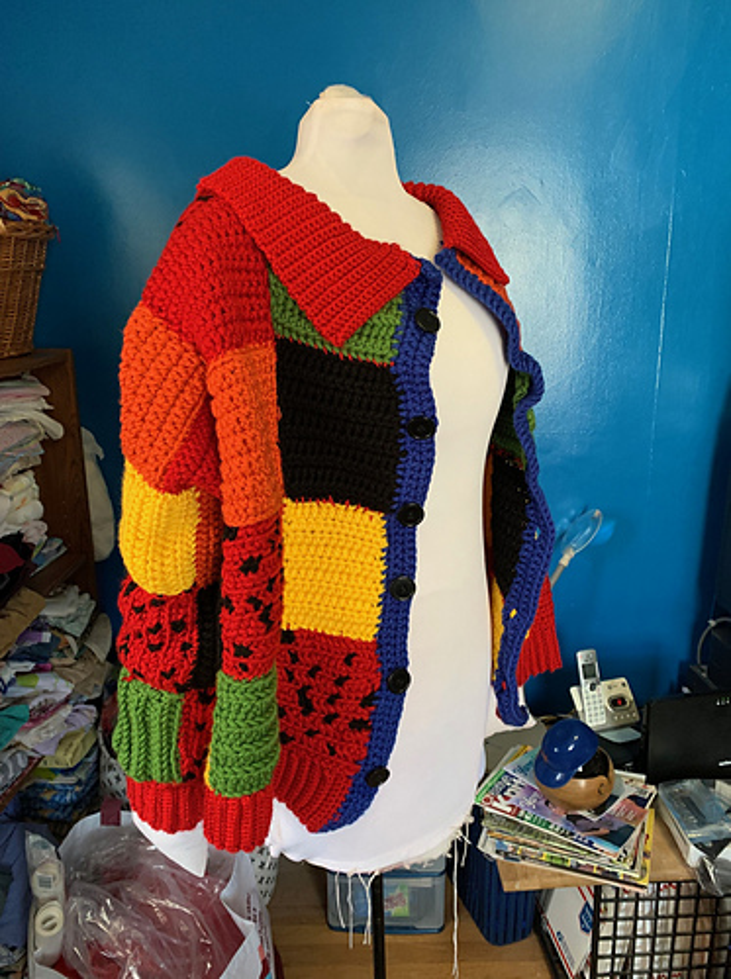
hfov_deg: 52.9
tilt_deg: -15.0
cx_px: 366
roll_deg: +1.2
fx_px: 735
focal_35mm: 26
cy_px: 490
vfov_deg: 67.4
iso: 320
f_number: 1.8
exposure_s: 1/60
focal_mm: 4.25
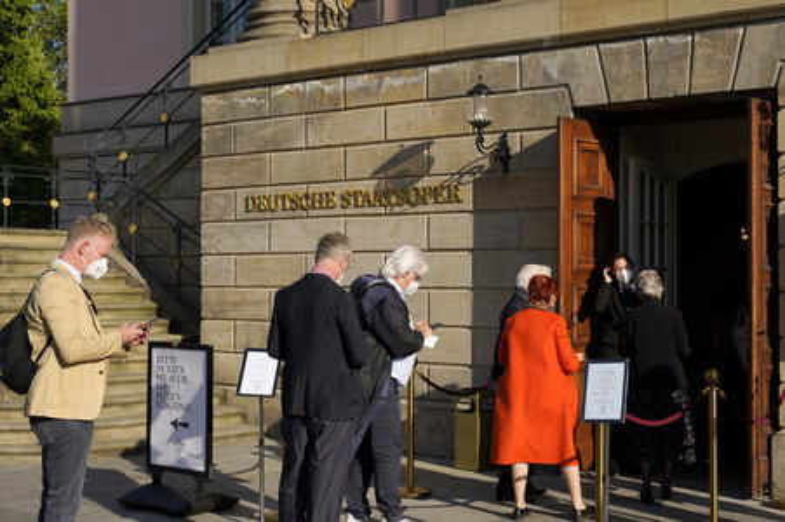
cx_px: 392
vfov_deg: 23.0
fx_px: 1286
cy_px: 261
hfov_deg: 34.0
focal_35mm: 59
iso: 100
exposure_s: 1/500
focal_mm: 59
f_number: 8
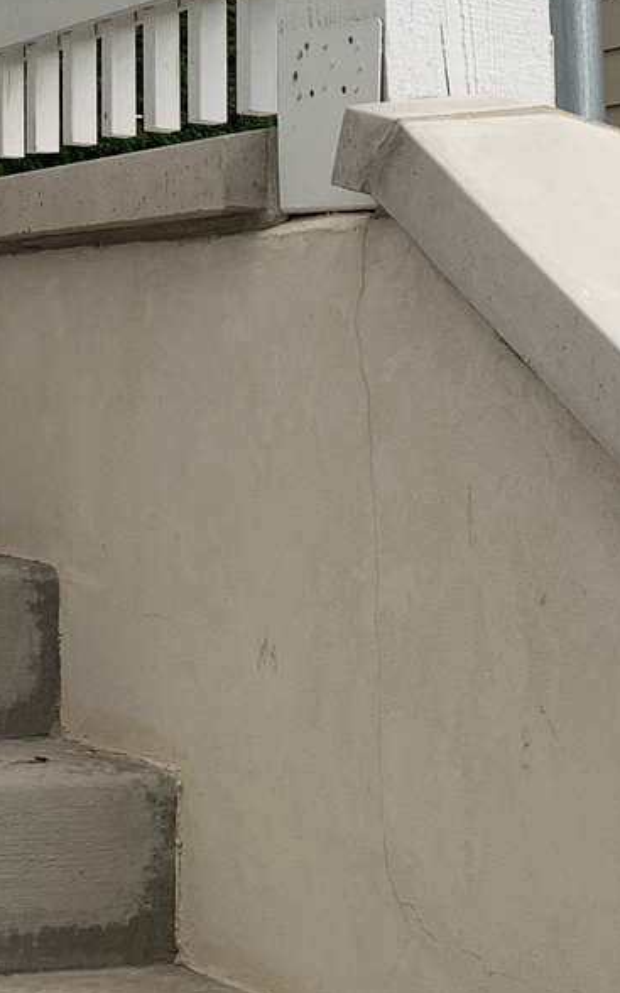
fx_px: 2598
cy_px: -105
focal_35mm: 96
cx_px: -90
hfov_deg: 13.3
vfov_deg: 20.6
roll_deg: -0.3
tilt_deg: +8.1
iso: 25
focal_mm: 4.25
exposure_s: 1/231
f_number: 1.8
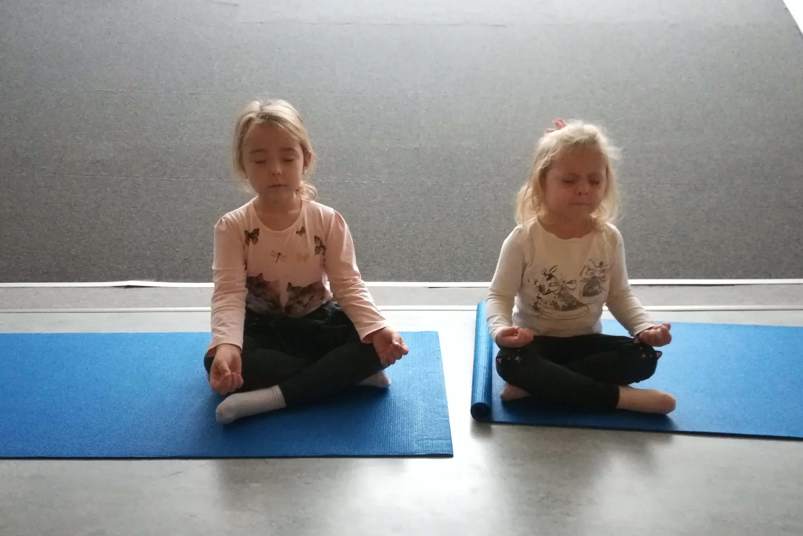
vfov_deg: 46.4
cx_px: 405
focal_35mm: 28
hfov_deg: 65.5
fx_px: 625
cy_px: 274
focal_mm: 3.83
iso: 1250
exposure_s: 1/14.3
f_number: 2.2
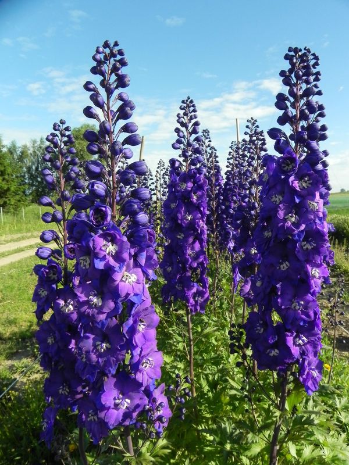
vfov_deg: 67.3
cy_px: 232
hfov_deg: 53.1
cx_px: 174
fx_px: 350
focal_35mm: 26
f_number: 6.3
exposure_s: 1/318
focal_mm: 4.6
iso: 160
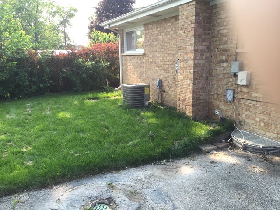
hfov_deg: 61.7
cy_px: 105
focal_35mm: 29
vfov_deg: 48.2
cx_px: 140
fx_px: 235
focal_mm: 4.15
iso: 32
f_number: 2.2
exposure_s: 1/247
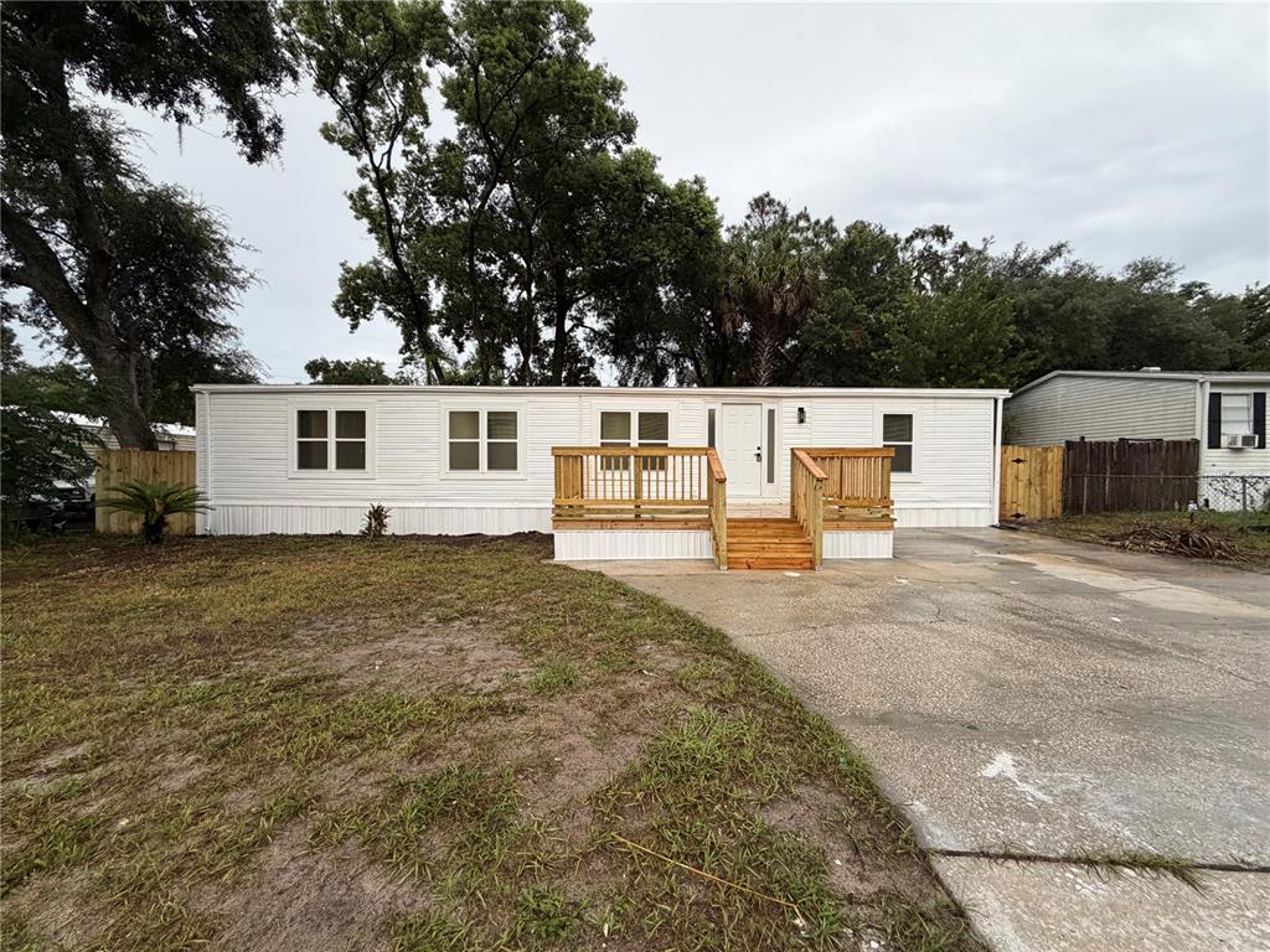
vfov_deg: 85.7
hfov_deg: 102.1
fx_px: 514
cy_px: 476
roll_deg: +0.2
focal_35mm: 14
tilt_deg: -0.5
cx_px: 635
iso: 250
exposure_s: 1/121
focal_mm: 2.22
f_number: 2.2
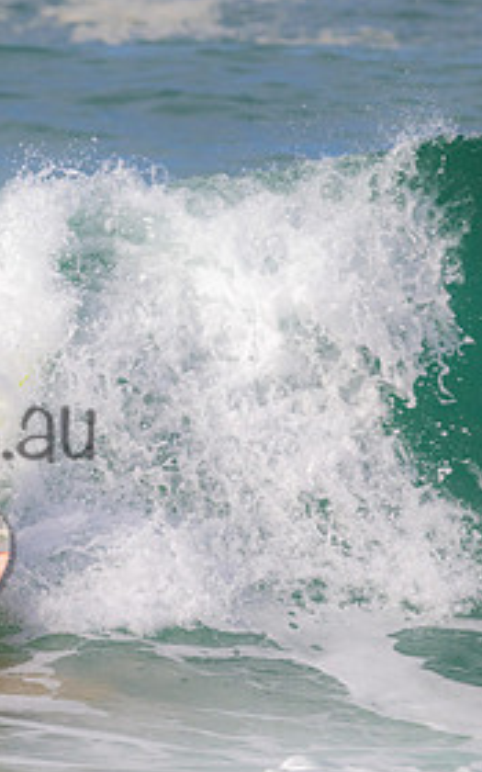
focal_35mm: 1220
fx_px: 25642
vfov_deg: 1.7
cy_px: 326
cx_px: -197
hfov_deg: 1.1
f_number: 11
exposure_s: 1/1250
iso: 720
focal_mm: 510
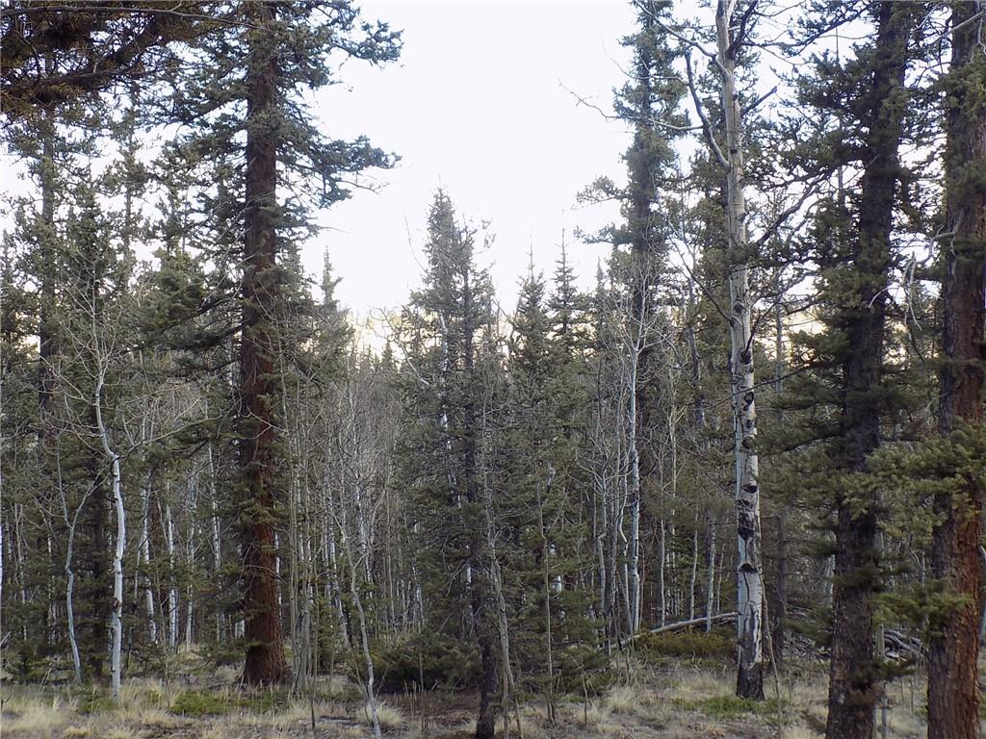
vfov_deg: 24.8
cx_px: 493
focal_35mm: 59
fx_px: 1681
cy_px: 370
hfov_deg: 32.7
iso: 80
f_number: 4
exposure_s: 1/80
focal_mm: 10.5
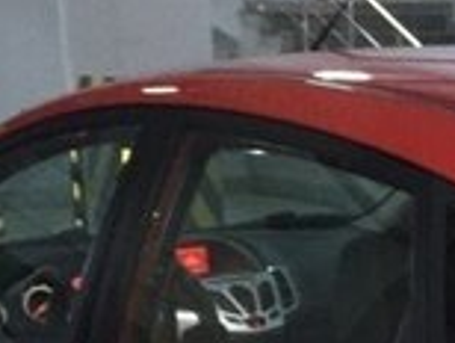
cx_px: 547
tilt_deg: -18.8
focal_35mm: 124
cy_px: 608
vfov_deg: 11.2
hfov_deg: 15.3
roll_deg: -1.4
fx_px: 1632
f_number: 2.2
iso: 200
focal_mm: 4.15
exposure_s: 1/17
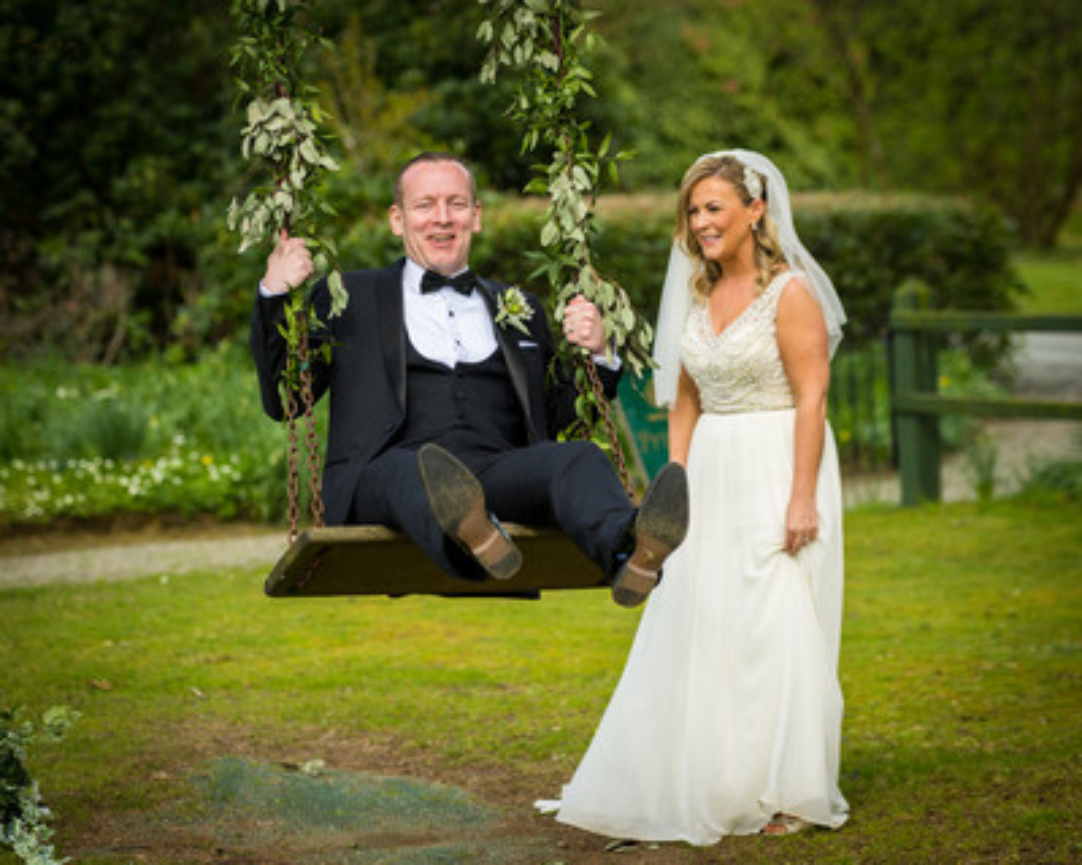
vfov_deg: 13.3
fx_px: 3712
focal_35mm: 116
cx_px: 513
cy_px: 469
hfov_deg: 16.6
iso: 160
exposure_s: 1/800
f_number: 2.8
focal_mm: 95
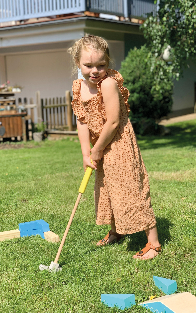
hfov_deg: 23.1
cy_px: 154
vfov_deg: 36.3
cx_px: 88
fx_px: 479
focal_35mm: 56
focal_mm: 6
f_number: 2.4
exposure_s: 1/905
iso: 16
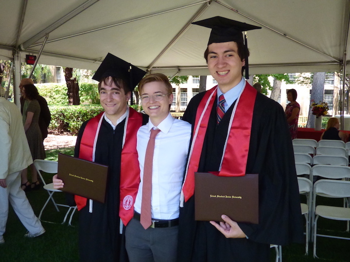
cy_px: 131
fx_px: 394
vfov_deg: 36.8
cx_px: 175
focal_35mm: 39
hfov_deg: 47.9
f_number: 3.6
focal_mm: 7.07
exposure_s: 1/1000
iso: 800
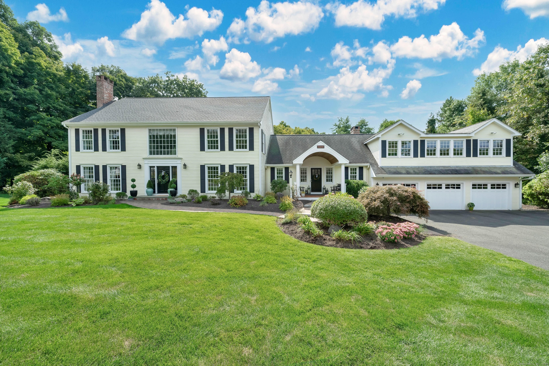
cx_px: 274
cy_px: 183
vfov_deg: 81.2
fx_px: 213
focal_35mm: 14
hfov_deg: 104.3
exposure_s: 1/500
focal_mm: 14
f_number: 10
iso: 800
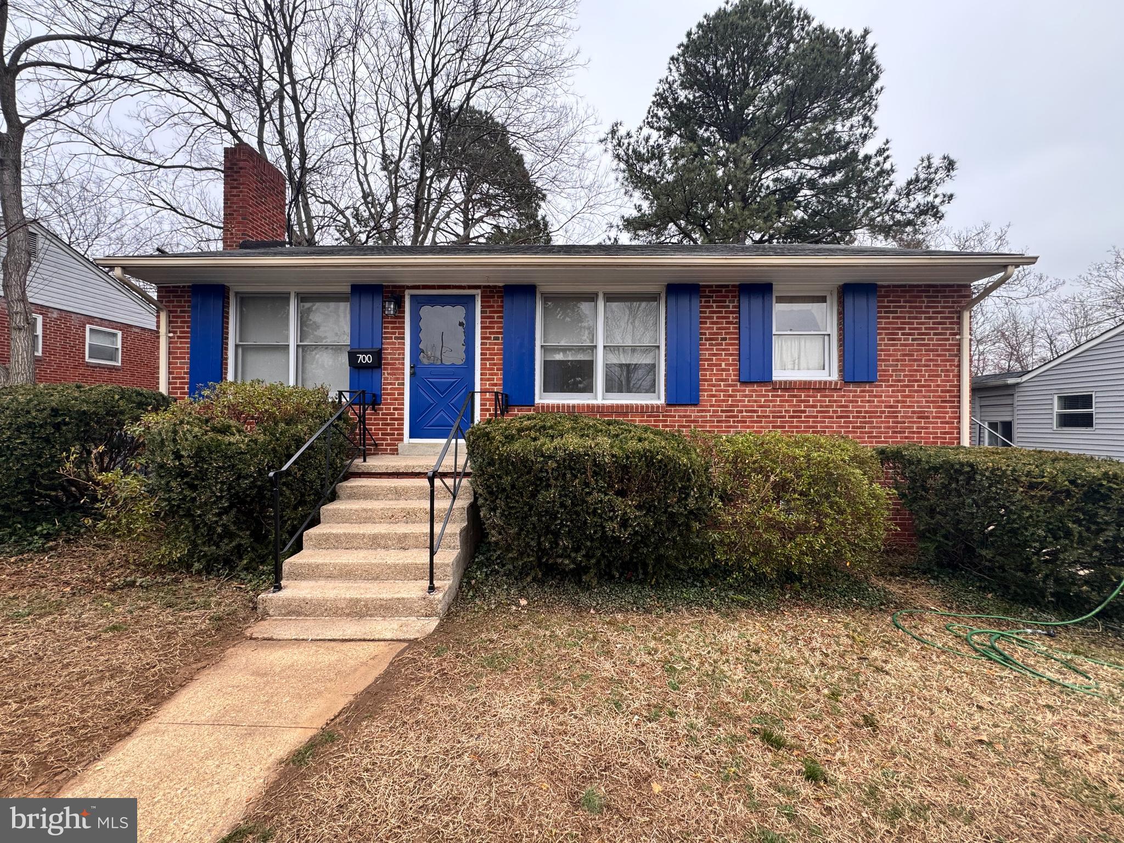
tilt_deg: +0.4
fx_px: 455
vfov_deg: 85.7
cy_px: 422
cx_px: 562
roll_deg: -0.2
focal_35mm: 14
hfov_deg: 102.1
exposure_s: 1/137
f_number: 2.2
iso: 40
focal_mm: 2.22
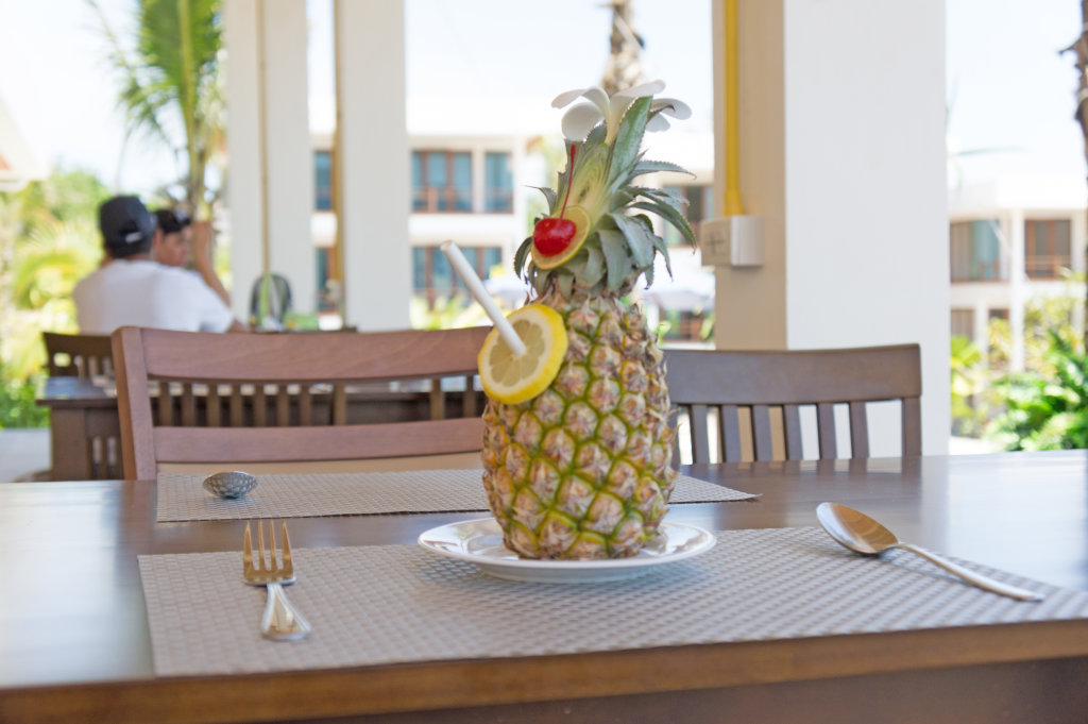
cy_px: 362
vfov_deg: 29.8
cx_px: 544
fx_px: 1359
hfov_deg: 43.6
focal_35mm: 45
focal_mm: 30
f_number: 4.5
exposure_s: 1/400
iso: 200
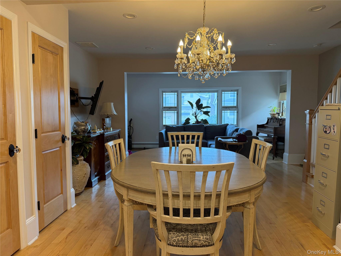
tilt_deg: -4.2
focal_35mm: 24
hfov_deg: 71.6
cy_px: 128
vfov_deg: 56.8
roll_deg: -0.2
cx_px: 170
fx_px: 236
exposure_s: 1/160
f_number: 1.78
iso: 200
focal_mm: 6.76
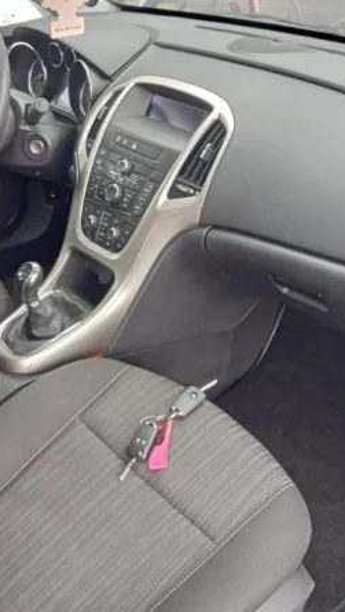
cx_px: 113
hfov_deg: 28.8
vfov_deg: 49.4
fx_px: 667
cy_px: 306
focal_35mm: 41
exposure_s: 1/33.3
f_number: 2.2
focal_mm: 3.46
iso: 184
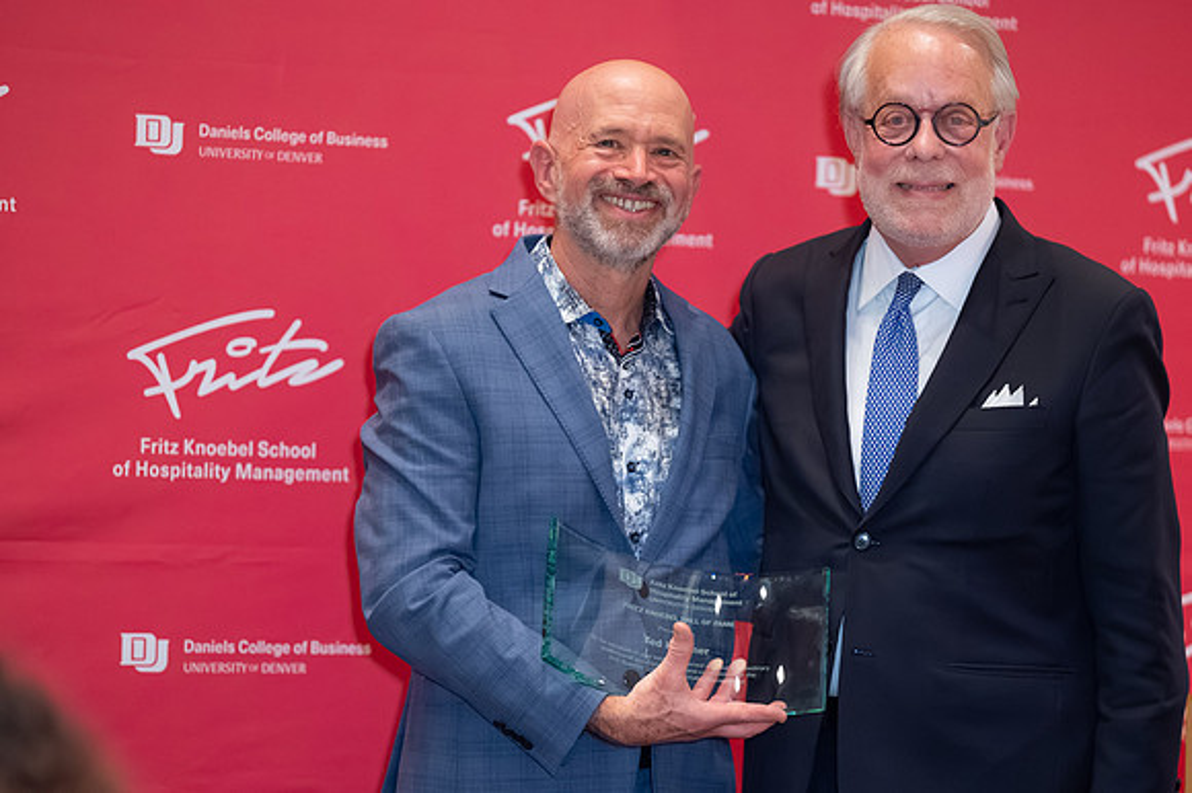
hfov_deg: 11.3
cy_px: 482
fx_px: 6030
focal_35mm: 182
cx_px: 596
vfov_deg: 7.5
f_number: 2.8
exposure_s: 1/125
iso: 8000
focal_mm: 150
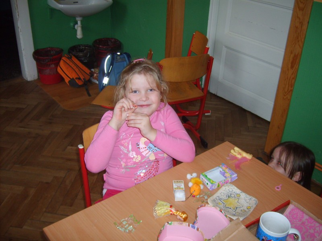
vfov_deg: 40.7
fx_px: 326
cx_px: 161
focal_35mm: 35
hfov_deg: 52.6
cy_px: 120
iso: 100
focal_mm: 5.8
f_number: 2.8
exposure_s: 1/45
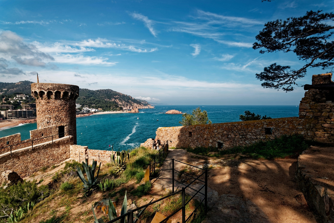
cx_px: 167
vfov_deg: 73.8
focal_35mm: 16
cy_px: 112
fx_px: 148
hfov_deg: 96.7
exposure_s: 1/160
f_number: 9
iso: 200
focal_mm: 16
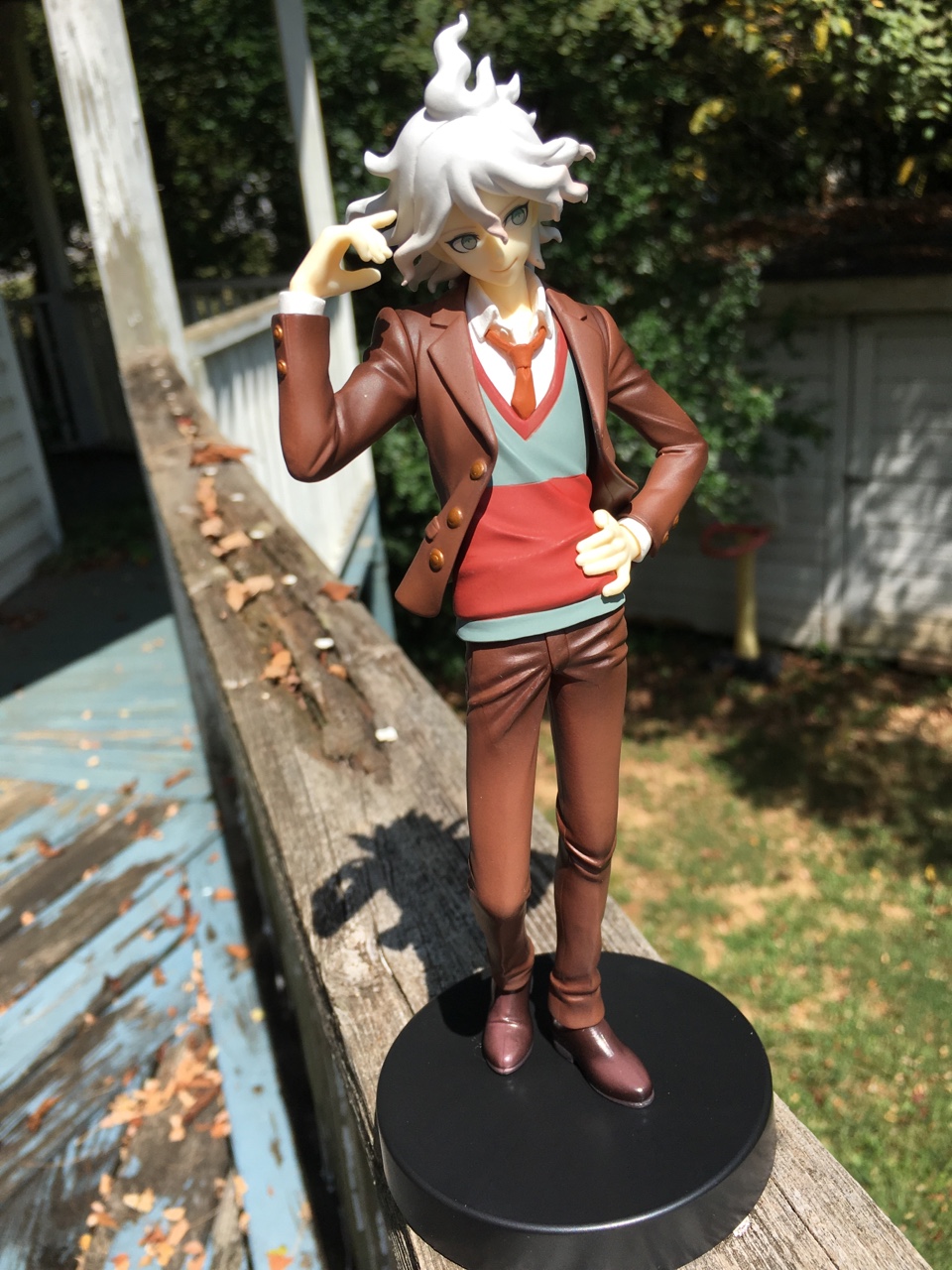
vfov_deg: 61.7
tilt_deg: -19.4
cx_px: 476
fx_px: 1063
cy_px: 635
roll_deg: +6.7
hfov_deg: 48.2
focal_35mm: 29
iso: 25
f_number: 2.2
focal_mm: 4.15
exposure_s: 1/1479
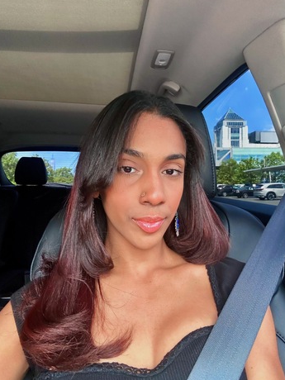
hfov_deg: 54.9
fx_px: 274
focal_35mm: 25
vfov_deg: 69.4
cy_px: 187
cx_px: 147
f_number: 1.9
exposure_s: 1/60
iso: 160
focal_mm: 2.69
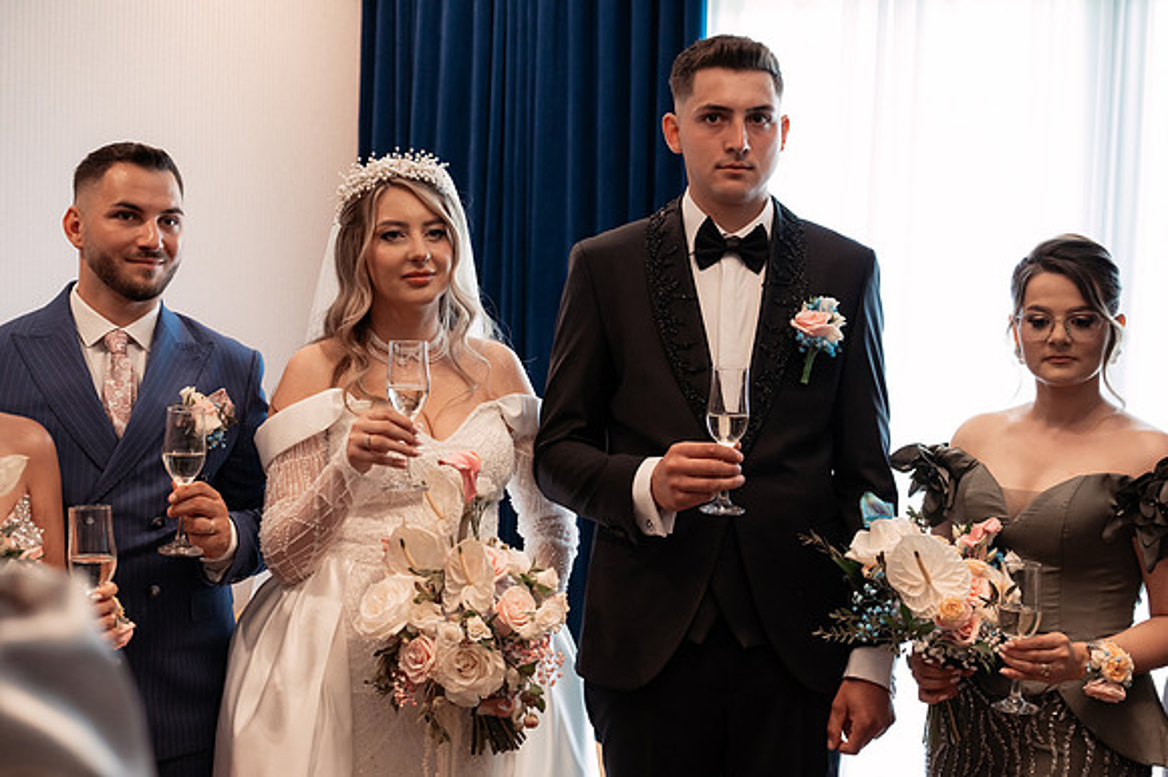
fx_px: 1622
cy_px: 408
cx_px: 590
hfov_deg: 39.6
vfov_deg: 26.9
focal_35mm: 50
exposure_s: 1/250
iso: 1600
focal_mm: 45
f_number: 3.2
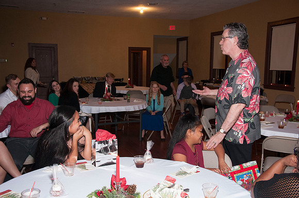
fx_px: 311
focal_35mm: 38
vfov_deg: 35.4
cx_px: 150
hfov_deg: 51.3
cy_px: 99
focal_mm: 25
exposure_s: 1/80
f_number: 5.6
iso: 800
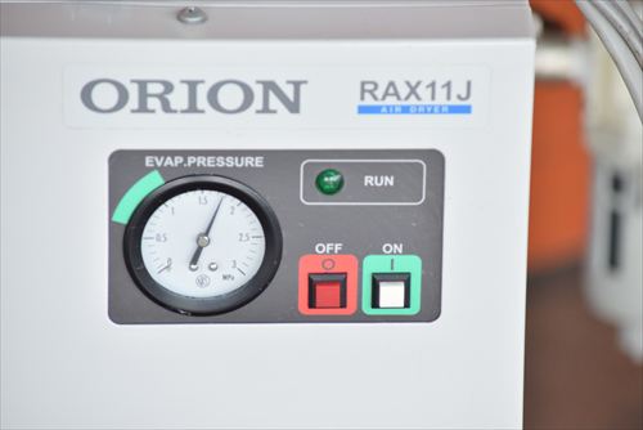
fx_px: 4557
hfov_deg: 8.1
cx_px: 322
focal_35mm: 255
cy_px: 215
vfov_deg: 5.4
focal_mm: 170
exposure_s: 1/250
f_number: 6.3
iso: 1250
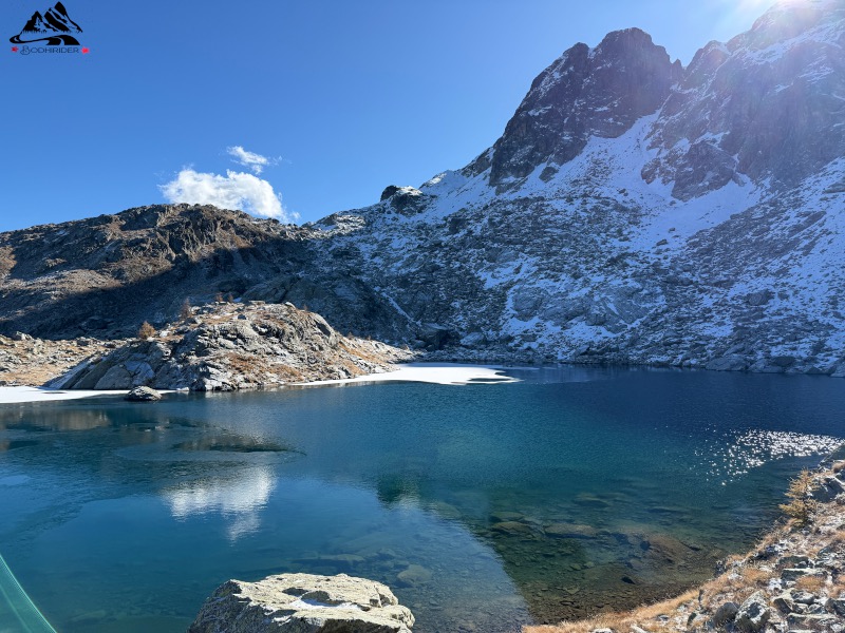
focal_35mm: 24
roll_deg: -0.9
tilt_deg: +1.6
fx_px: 586
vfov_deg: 56.8
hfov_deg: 71.6
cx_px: 422
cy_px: 316
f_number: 1.78
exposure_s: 1/4167
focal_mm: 6.76
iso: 100
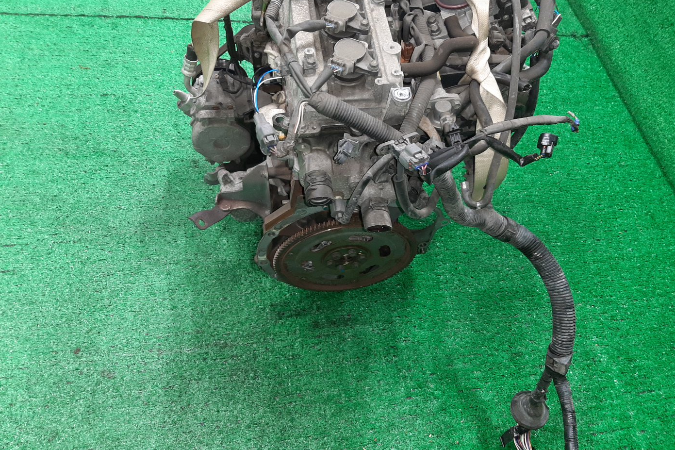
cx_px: 347
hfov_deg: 65.5
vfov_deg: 46.4
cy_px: 220
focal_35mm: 28
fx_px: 525
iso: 173
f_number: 1.7
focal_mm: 3.93
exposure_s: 1/50
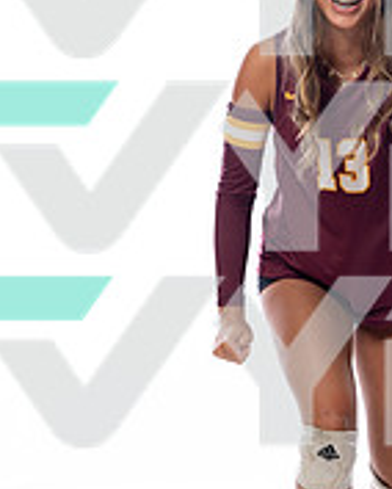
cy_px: 169
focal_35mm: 119
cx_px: 359
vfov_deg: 16.1
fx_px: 1723
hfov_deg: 12.9
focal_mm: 50
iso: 640
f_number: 5.6
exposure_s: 1/250
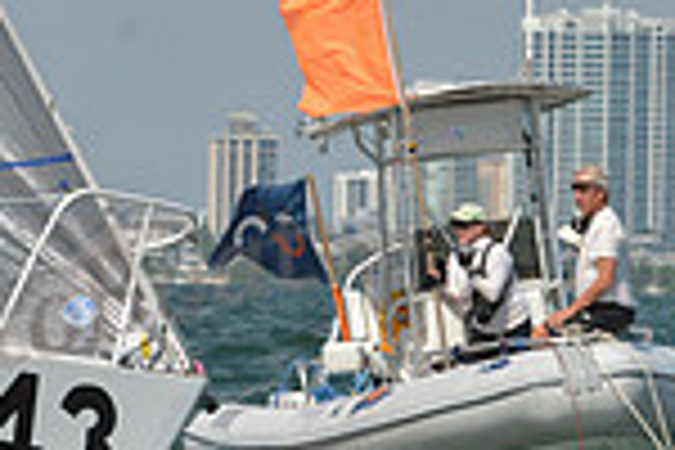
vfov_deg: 1.8
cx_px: -432
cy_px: 133
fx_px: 14511
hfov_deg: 2.7
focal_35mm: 774
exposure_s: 1/1000
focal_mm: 200
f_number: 8
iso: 200
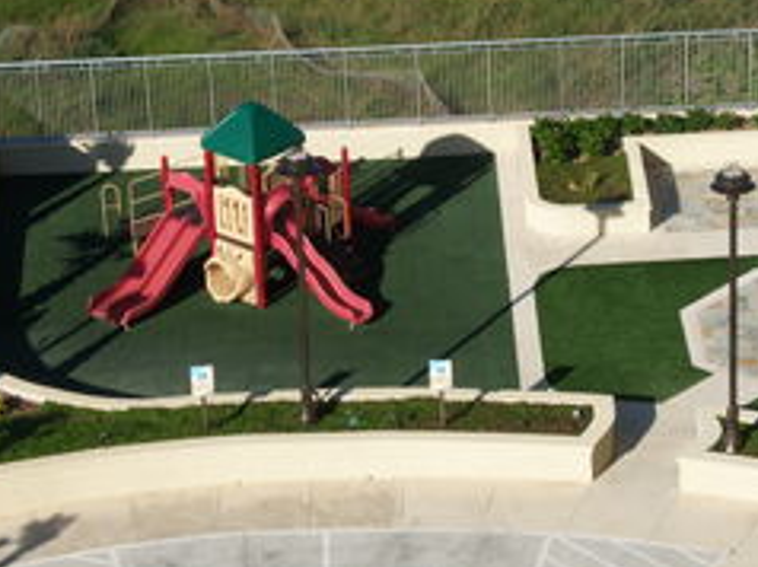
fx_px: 3653
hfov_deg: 11.8
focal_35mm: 167
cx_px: 497
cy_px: 137
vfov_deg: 8.9
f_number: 4.9
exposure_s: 1/640
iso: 80
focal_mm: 22.5
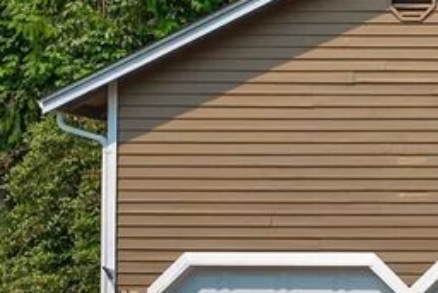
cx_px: 838
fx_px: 974
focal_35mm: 80
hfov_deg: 18.4
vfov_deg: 16.9
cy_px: 262
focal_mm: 20
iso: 80
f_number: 7.1
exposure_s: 1/400
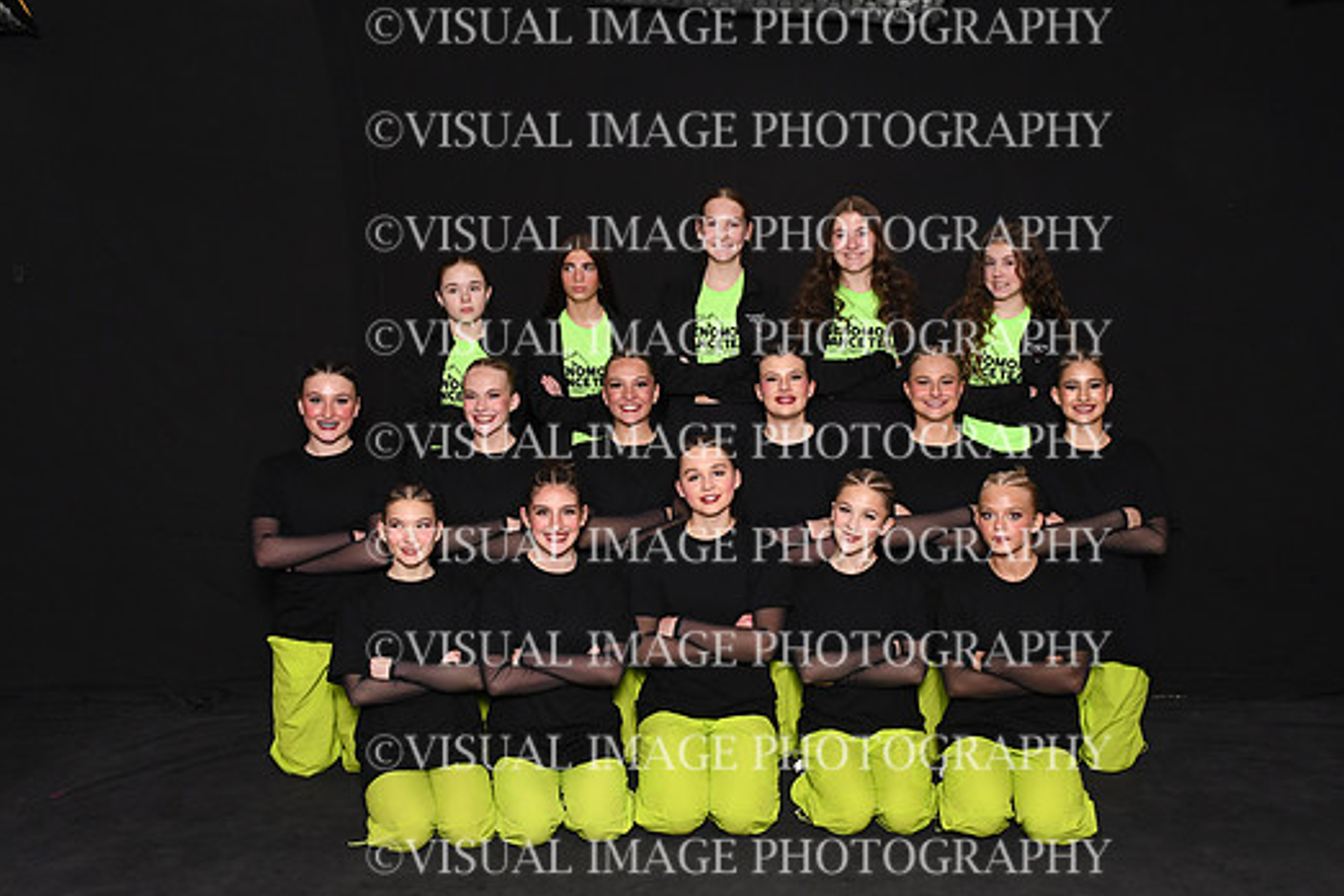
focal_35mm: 40
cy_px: 493
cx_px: 739
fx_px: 1493
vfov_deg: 33.4
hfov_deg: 48.4
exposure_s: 1/200
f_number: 9
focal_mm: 24
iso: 640
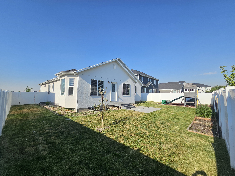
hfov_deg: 106.2
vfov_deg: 89.9
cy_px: 88
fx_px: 88
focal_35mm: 13
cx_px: 118
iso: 50
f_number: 2.2
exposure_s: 1/2921
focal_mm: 2.2
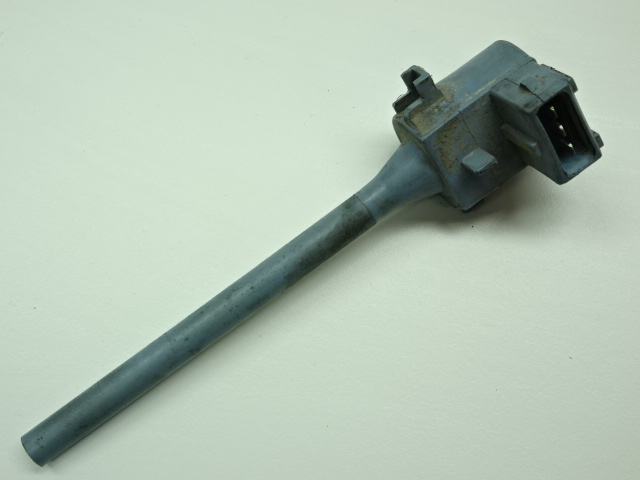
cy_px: 240
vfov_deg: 28.0
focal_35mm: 52
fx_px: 961
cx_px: 320
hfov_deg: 36.8
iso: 200
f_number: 4.5
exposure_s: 1/60
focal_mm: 8.84
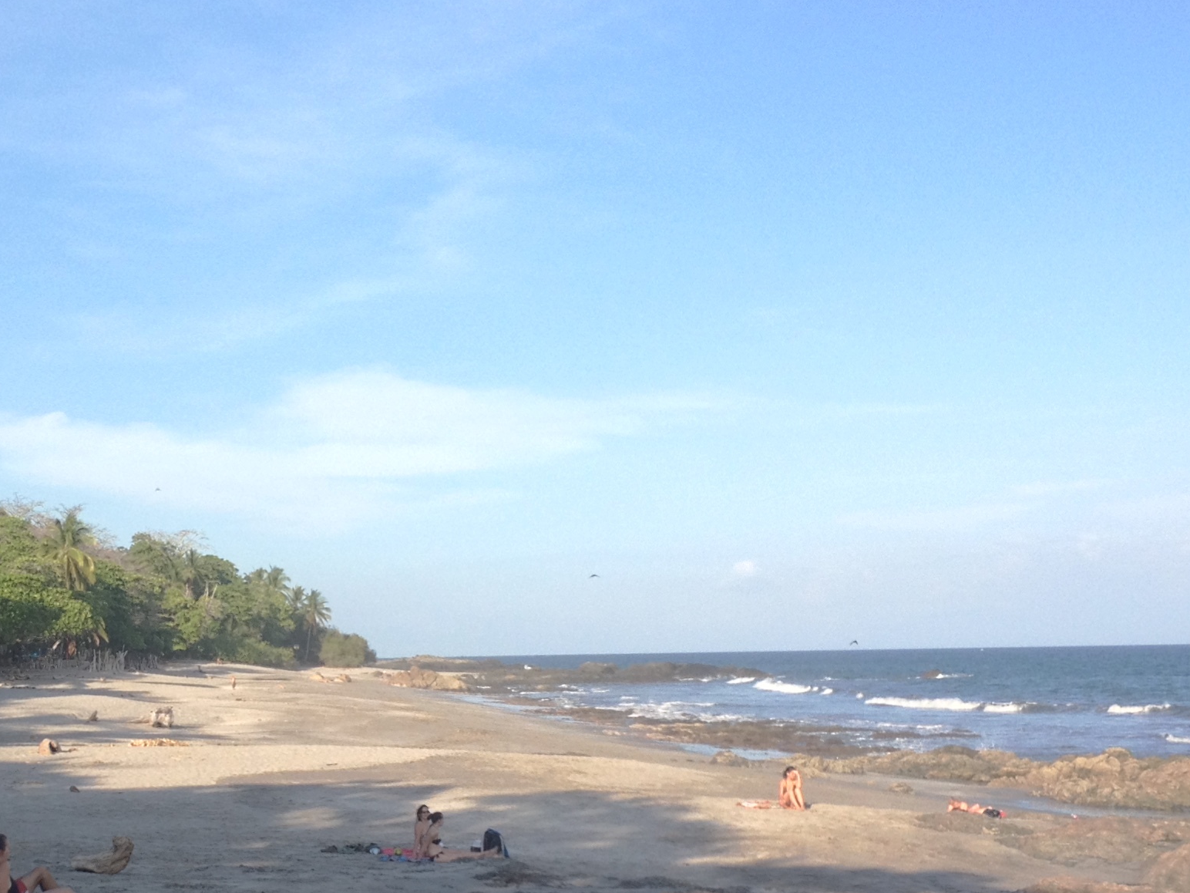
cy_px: 658
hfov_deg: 26.0
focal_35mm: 74
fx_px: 2544
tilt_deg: -3.4
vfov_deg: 19.8
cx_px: 276
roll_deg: +1.3
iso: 50
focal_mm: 4.28
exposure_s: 1/336
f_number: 2.4
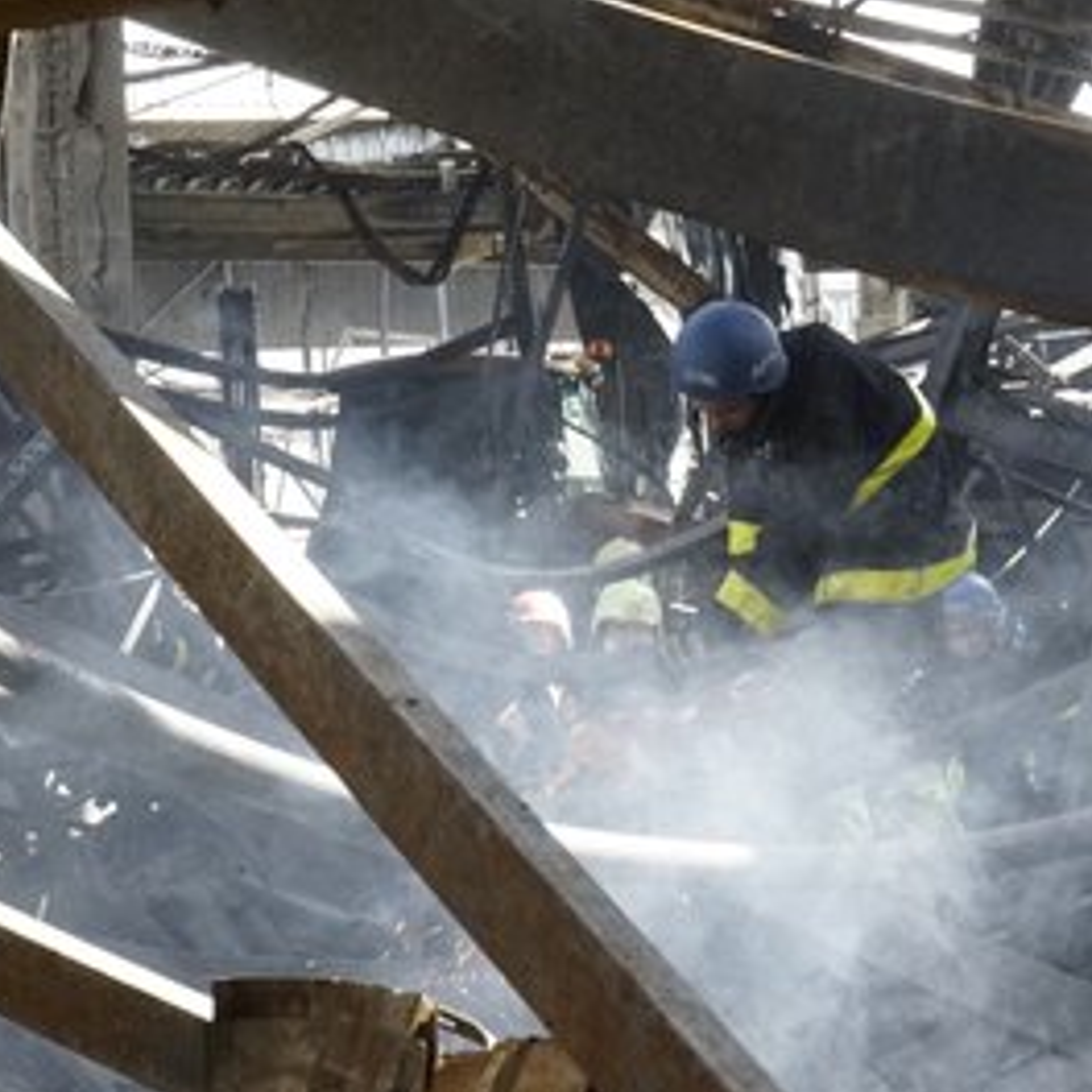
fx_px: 3212
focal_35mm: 90
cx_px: 736
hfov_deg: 19.2
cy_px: 548
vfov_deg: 19.3
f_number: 20
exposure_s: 1/320
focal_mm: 70
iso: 8000
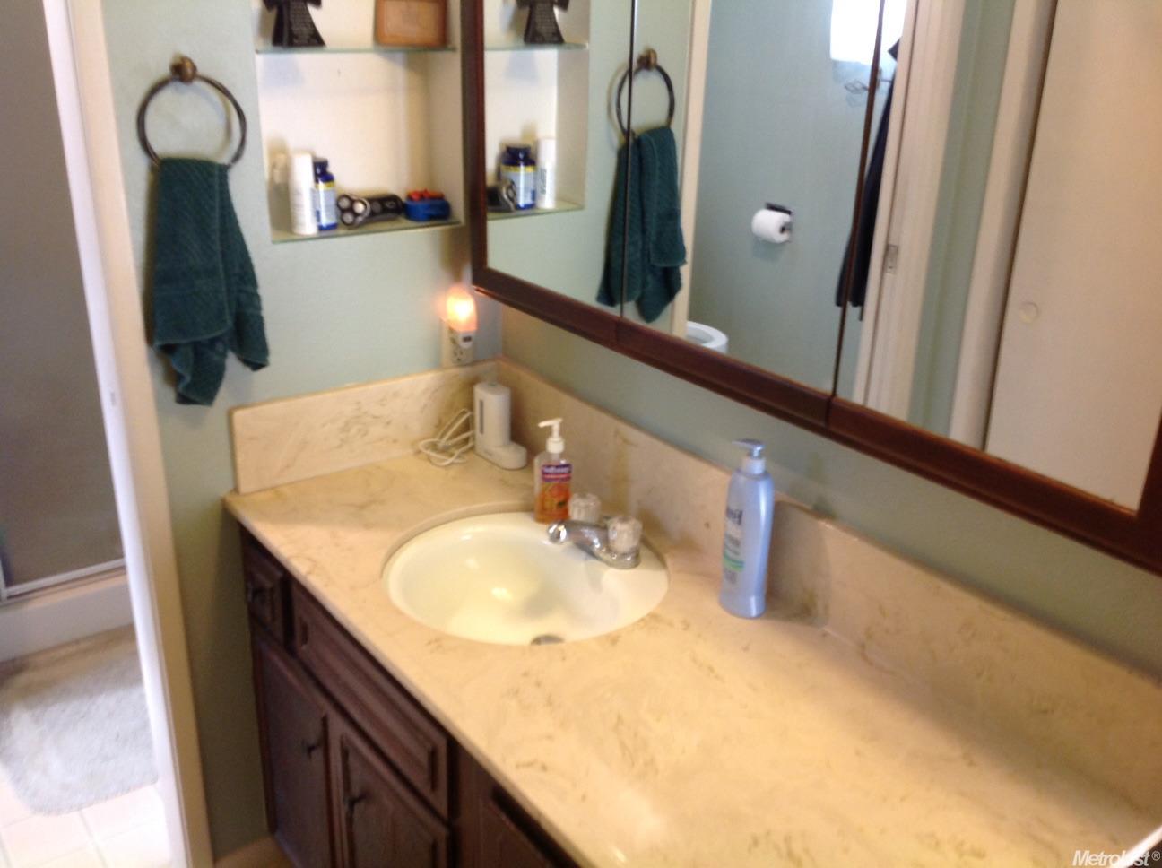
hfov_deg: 52.7
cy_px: 434
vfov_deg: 40.6
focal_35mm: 35
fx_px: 1173
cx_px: 581
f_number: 2.4
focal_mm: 4.28
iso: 80
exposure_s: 1/15
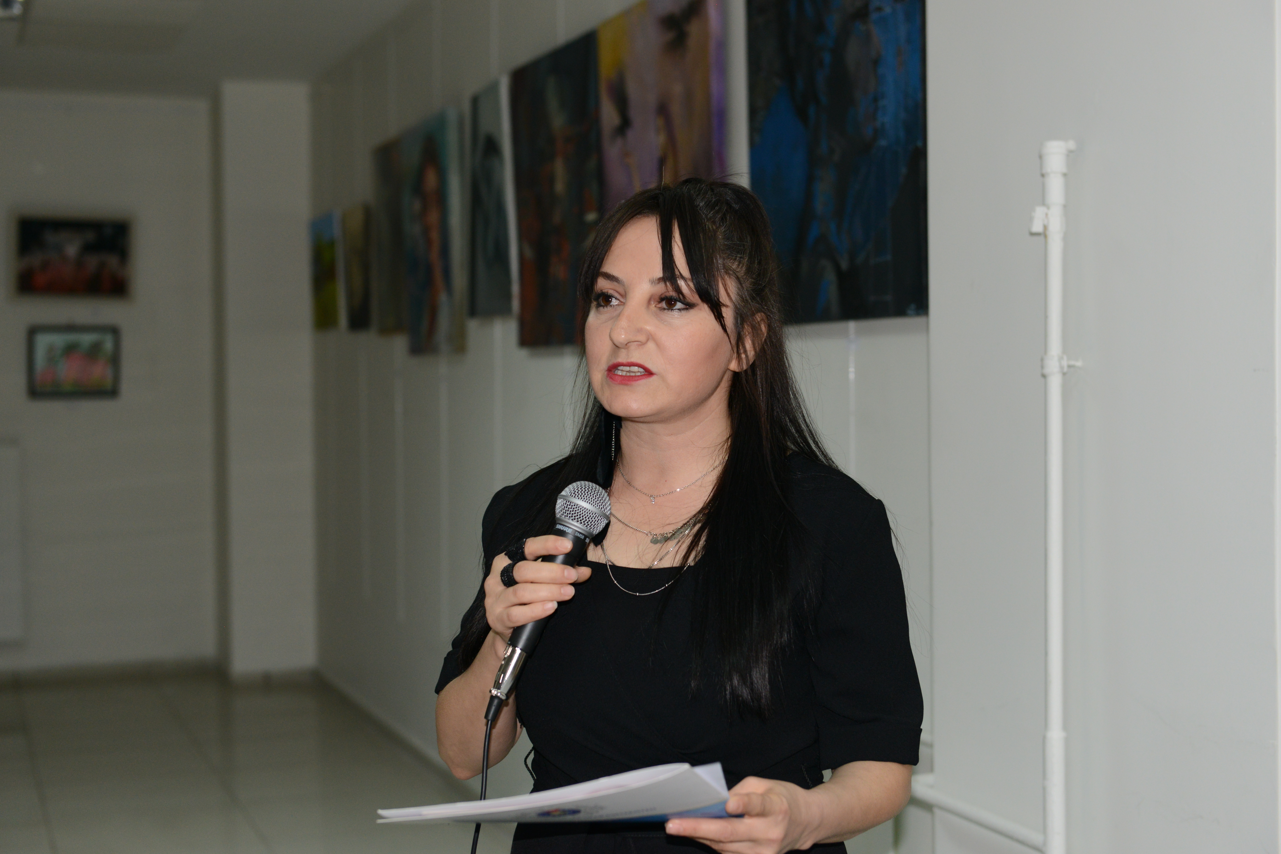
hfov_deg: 34.5
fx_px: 2064
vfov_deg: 23.4
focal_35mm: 58
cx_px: 640
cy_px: 427
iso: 1250
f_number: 4
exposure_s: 1/125
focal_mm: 58
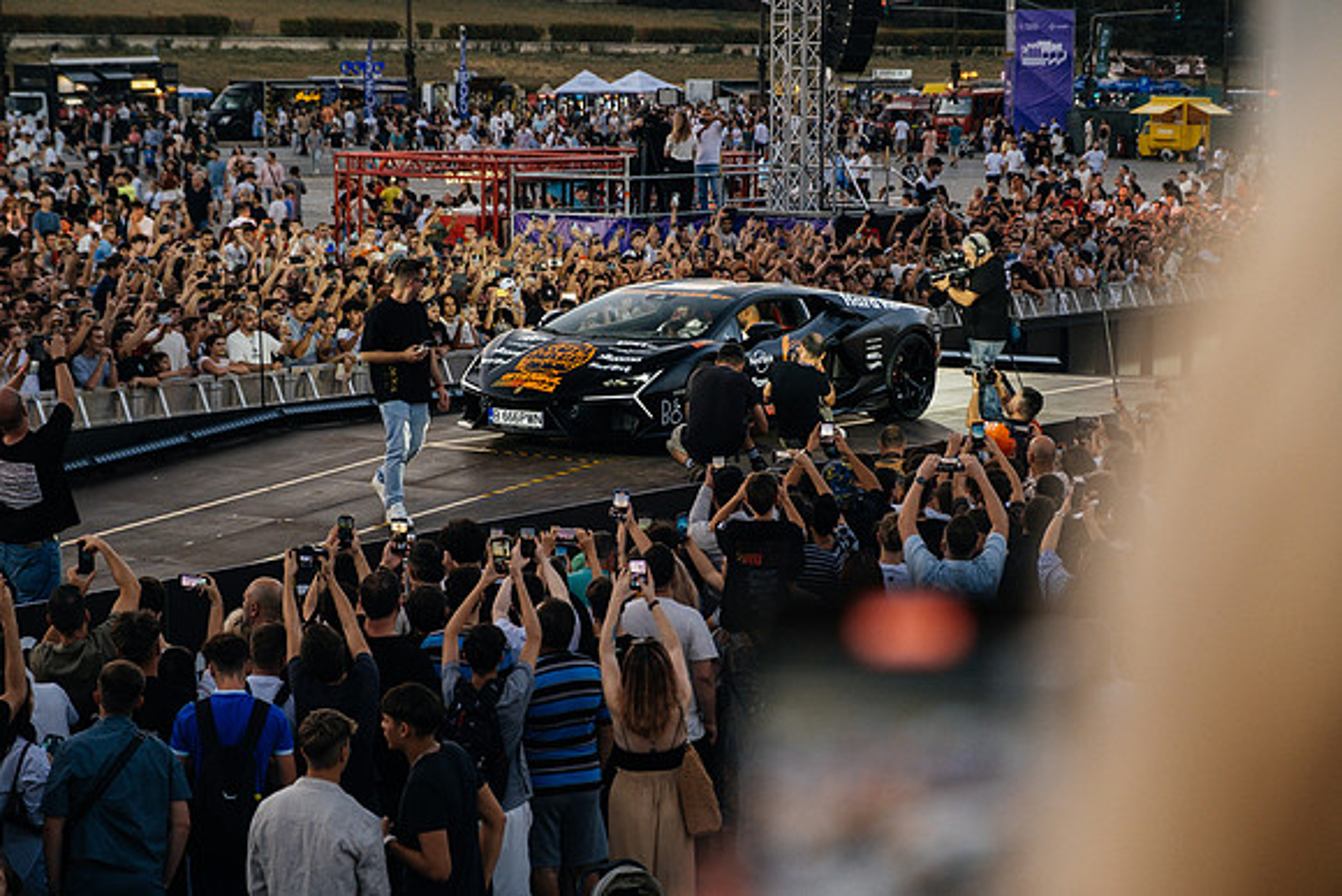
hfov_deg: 23.7
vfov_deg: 16.0
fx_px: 3192
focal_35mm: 86
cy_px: 434
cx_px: 650
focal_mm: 55
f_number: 3.2
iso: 1600
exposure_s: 1/250
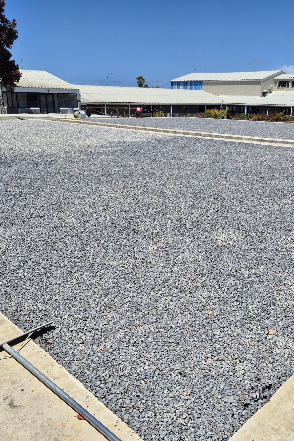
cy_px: 220
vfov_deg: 58.7
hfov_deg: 41.0
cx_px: 171
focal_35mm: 32
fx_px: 392
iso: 25
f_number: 1.8
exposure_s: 1/3104
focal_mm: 5.4
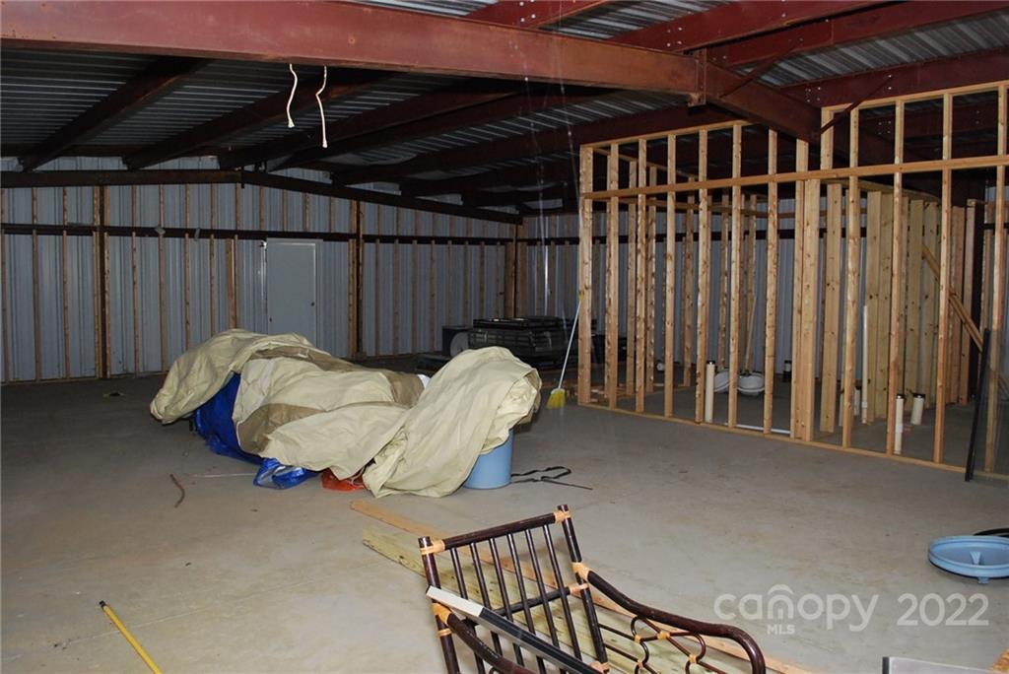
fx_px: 757
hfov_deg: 67.4
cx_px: 504
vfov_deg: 48.0
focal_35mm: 27
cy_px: 337
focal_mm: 18
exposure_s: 1/60
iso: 1100
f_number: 4
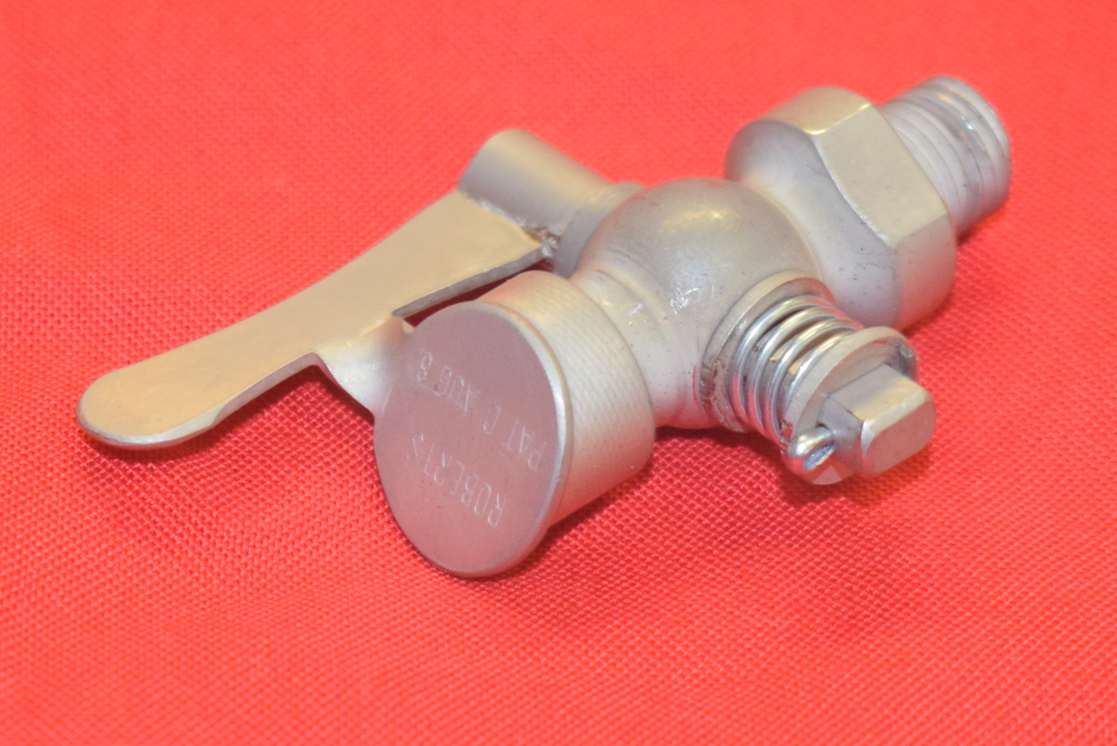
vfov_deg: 8.3
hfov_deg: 12.4
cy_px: 467
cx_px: 441
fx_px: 5153
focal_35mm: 166
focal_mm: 48
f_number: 5.3
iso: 800
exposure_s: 1/40
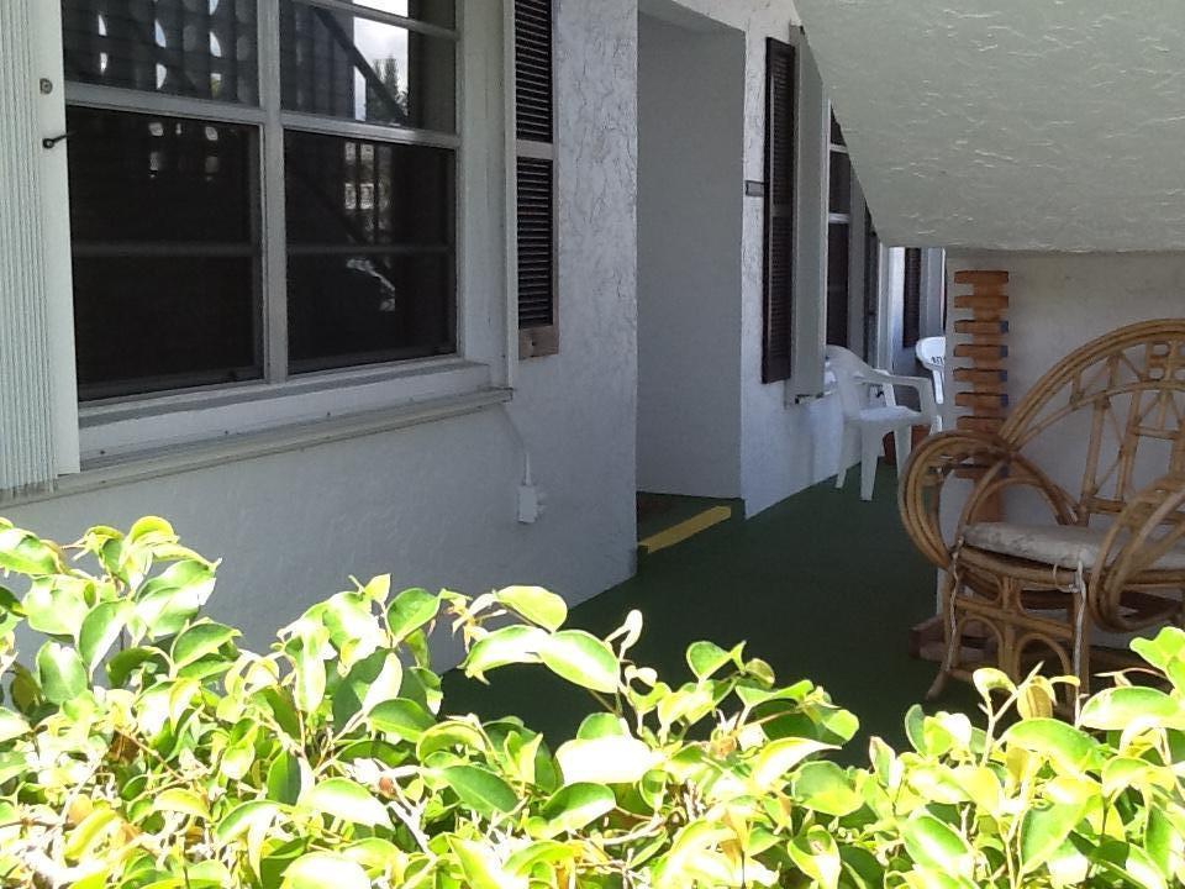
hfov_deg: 42.9
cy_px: 444
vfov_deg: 32.9
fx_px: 1506
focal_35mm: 44
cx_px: 592
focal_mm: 2.03
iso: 40
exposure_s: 1/278
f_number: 2.4
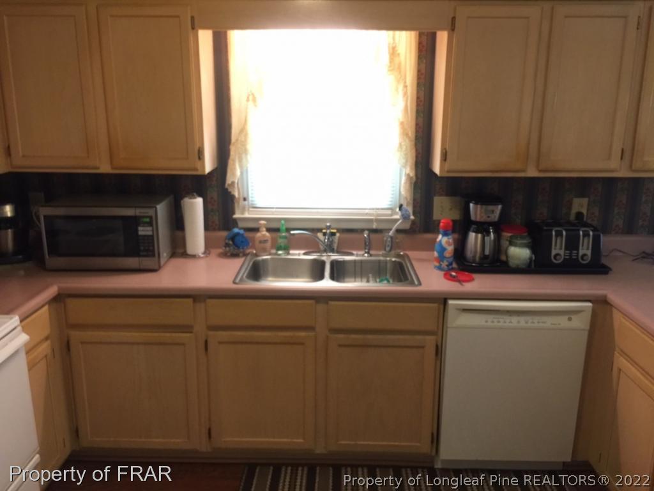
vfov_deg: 48.2
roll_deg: -1.2
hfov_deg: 61.7
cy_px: 246
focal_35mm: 29
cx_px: 327
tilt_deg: -15.8
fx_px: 548
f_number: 2.2
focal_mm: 4.15
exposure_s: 1/15
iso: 100
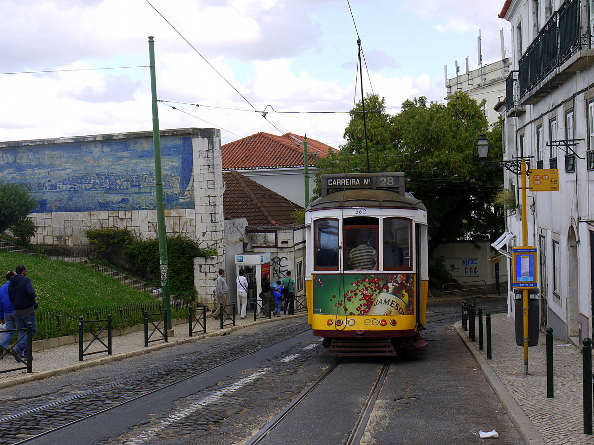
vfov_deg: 30.3
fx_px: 824
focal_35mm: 48
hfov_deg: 39.7
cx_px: 297
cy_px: 222
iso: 100
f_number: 7.1
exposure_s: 1/125
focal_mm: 24
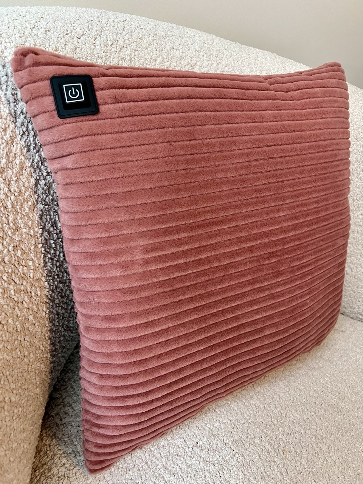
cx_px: 182
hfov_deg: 53.1
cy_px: 242
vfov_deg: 67.3
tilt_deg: -45.0
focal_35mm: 26
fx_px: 364
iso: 400
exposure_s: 1/59
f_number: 1.5
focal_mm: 5.7
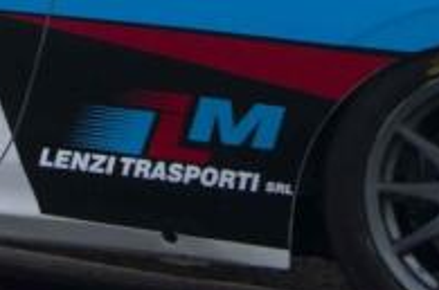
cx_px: -74
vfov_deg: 3.0
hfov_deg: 4.6
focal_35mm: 444
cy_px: -437
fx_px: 5401
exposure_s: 1/1000
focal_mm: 48
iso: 500
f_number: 8
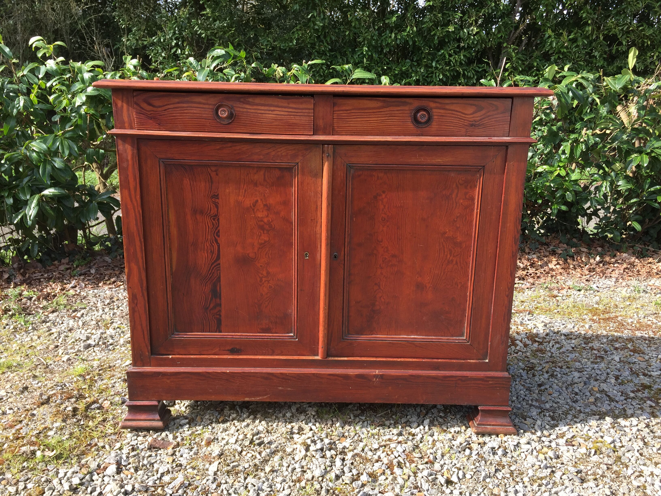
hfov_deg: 61.7
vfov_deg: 48.2
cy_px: 248
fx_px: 554
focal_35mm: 29
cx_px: 330
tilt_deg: -14.4
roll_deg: -3.6
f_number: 2.2
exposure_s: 1/482
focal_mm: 4.15
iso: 32
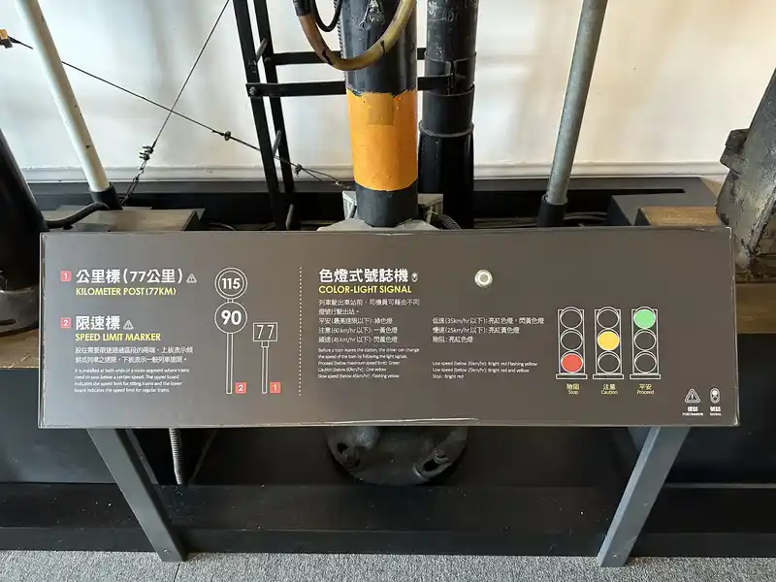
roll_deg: +0.6
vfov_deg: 56.8
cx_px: 388
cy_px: 291
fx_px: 538
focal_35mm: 24
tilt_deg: -39.5
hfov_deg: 71.6
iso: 800
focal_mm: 6.86
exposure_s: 1/42
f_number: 1.78
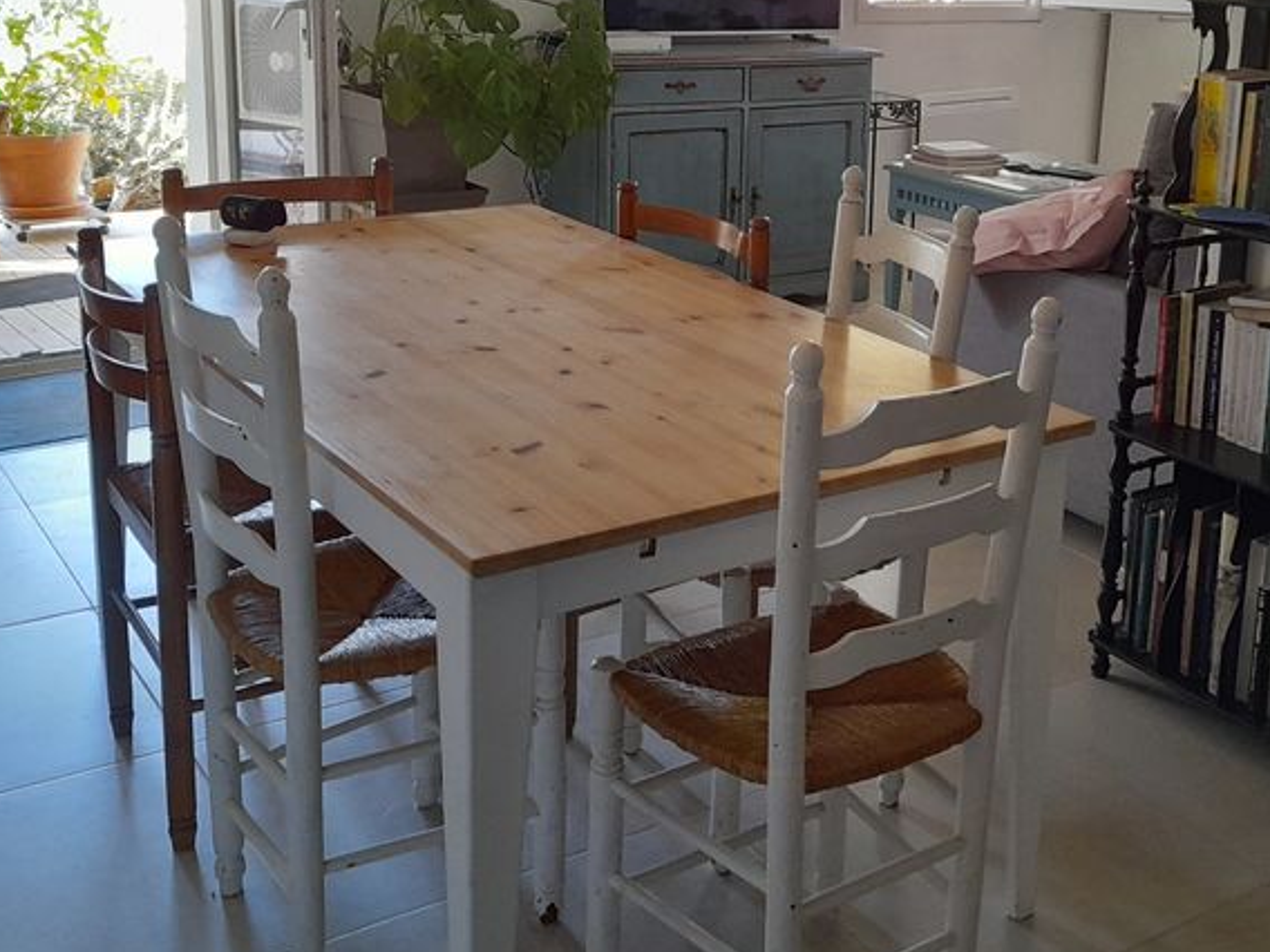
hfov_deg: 42.4
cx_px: 832
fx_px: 1614
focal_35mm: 44
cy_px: 241
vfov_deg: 32.3
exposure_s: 1/60
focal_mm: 4.6
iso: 320
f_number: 2
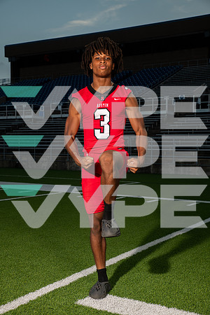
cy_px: 158
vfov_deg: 39.6
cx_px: 105
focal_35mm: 50
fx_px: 437
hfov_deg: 27.0
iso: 200
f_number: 7.1
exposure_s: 1/320
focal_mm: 50
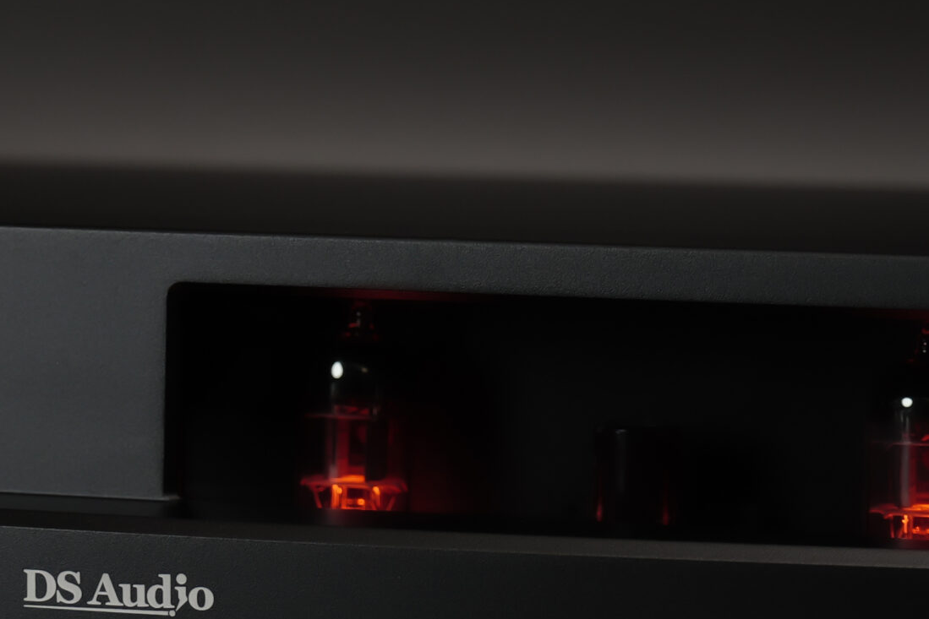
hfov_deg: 11.1
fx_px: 4749
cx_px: 108
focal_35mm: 184
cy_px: 332
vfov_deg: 7.5
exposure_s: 1/25
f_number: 3.6
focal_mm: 52
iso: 800
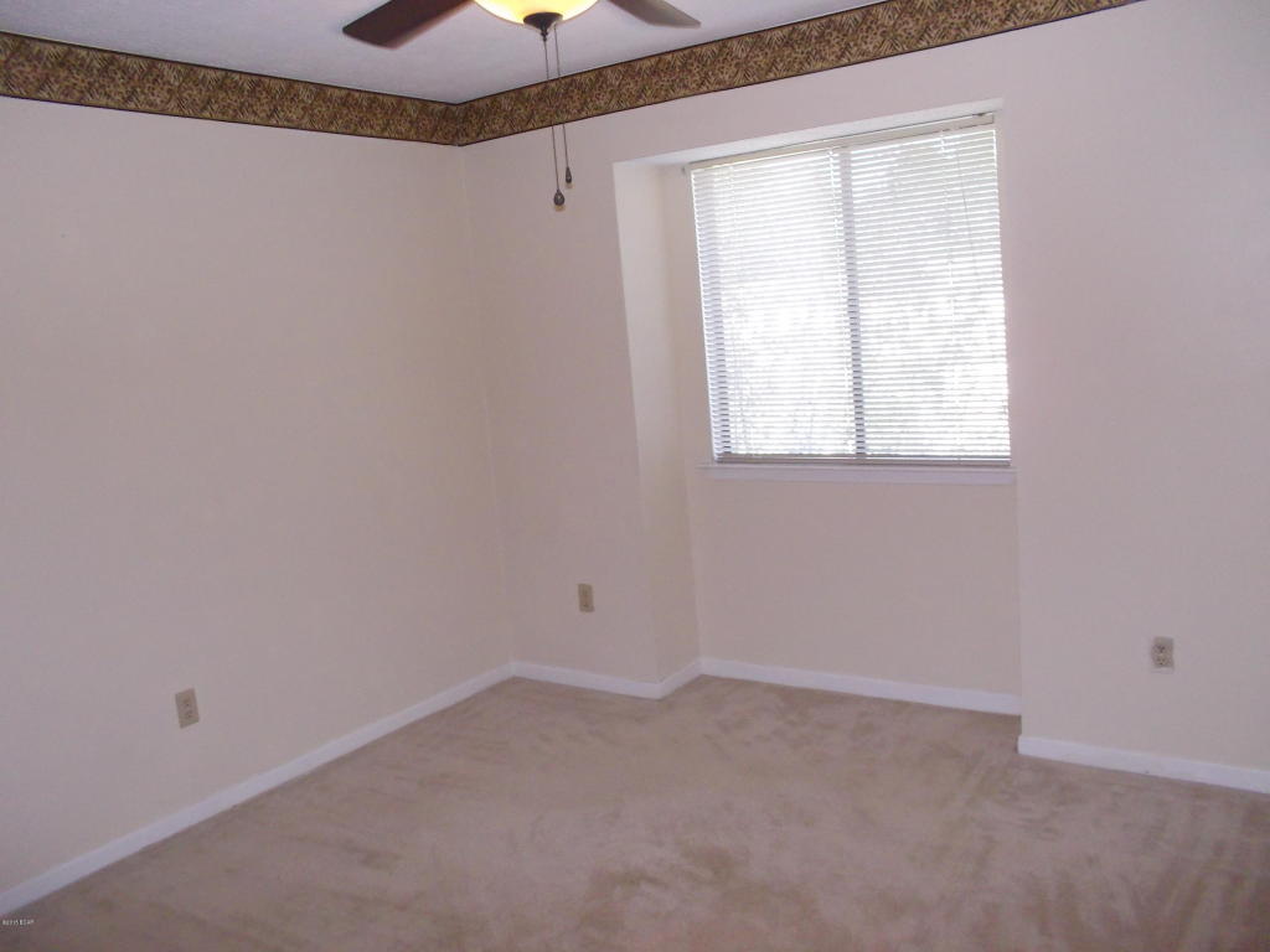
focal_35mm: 29
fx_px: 1064
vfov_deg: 48.2
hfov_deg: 61.7
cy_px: 476
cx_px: 635
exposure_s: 1/25
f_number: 3.3
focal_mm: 4.1
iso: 200
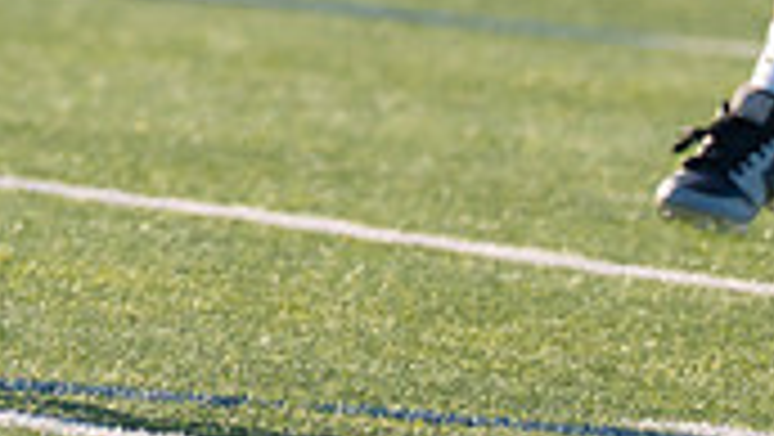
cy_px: -501
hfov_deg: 1.8
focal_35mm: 1230
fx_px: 25259
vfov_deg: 1.0
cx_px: -237
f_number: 2.8
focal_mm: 200
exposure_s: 1/5000
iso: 250
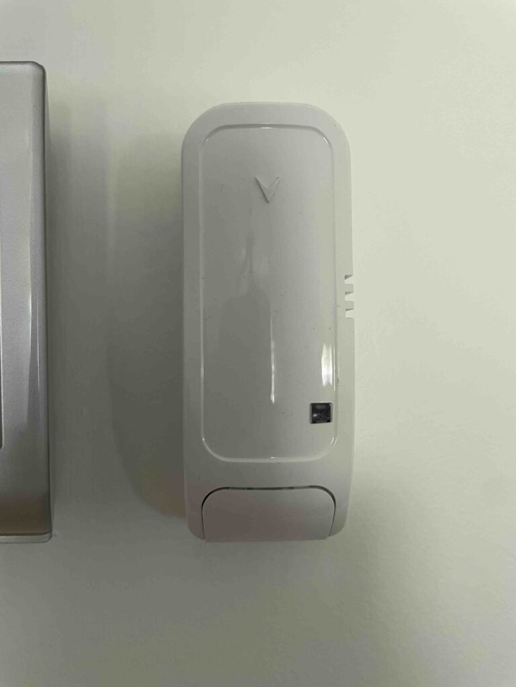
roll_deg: -0.5
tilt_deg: -0.7
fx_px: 517
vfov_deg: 67.3
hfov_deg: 53.1
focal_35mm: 26
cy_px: 344
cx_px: 258
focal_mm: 4.2
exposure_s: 1/60
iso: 250
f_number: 1.6
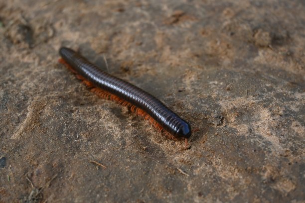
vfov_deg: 24.4
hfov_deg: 35.9
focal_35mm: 56
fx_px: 470
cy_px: 102
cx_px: 152
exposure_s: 1/160
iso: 125
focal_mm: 37
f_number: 5.3
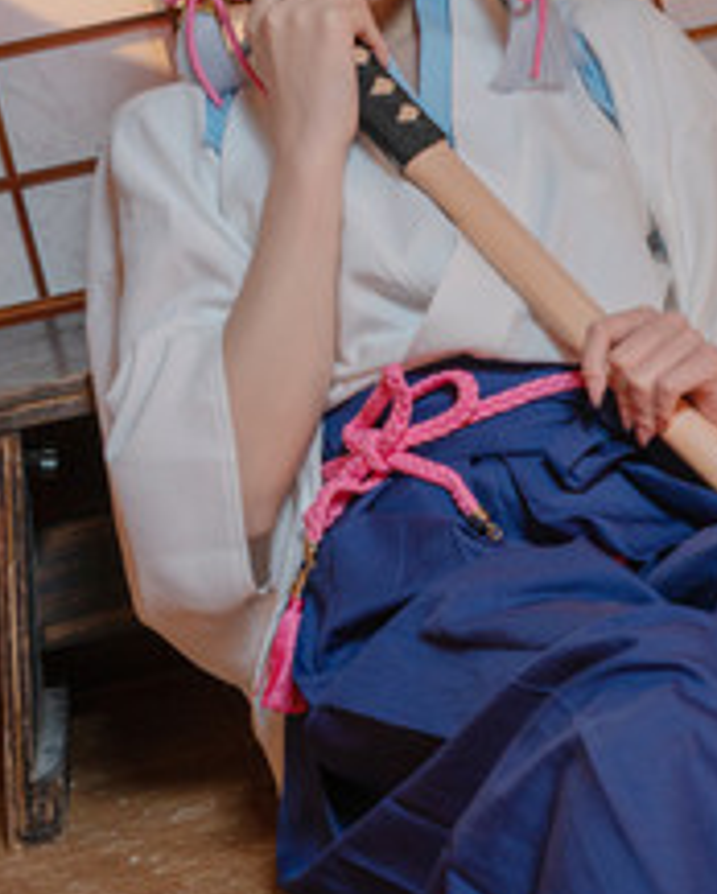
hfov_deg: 16.2
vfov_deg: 20.3
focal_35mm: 94
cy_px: 626
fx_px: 2490
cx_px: 628
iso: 400
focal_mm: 34
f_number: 4
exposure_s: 1/30
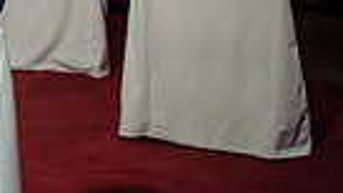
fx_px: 1009
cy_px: -277
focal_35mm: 111
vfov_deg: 9.6
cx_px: -330
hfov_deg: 15.6
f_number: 5
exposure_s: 1/100
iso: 2000
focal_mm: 24
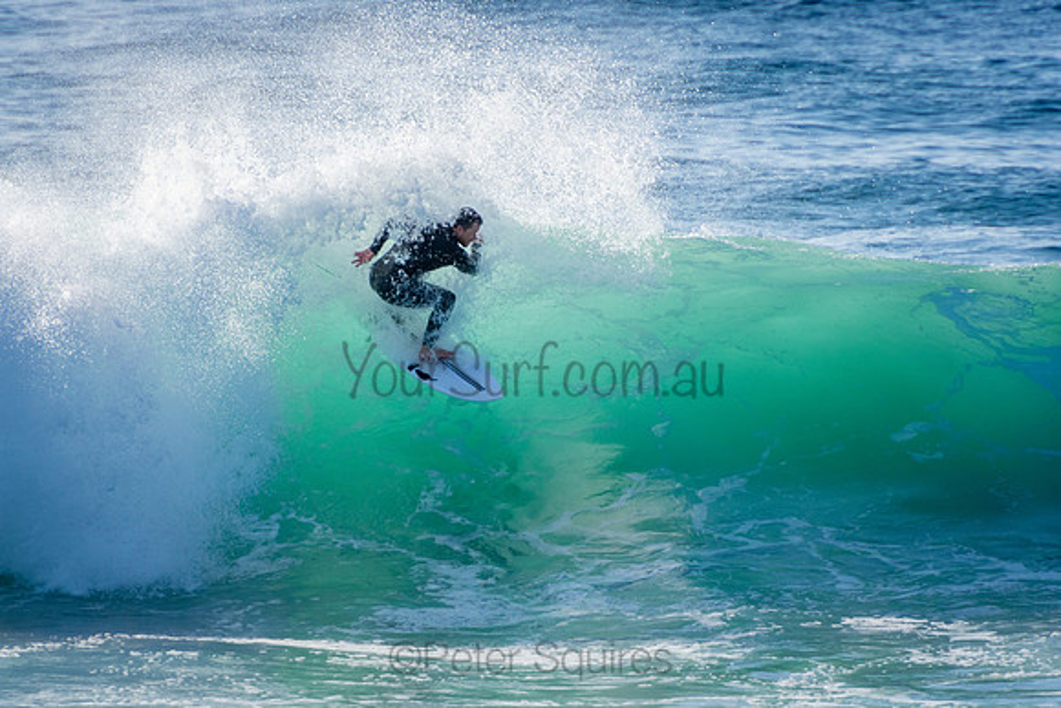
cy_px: 354
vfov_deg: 2.3
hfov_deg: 3.4
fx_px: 17687
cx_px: 530
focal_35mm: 600
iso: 250
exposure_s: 1/2000
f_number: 5.6
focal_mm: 400
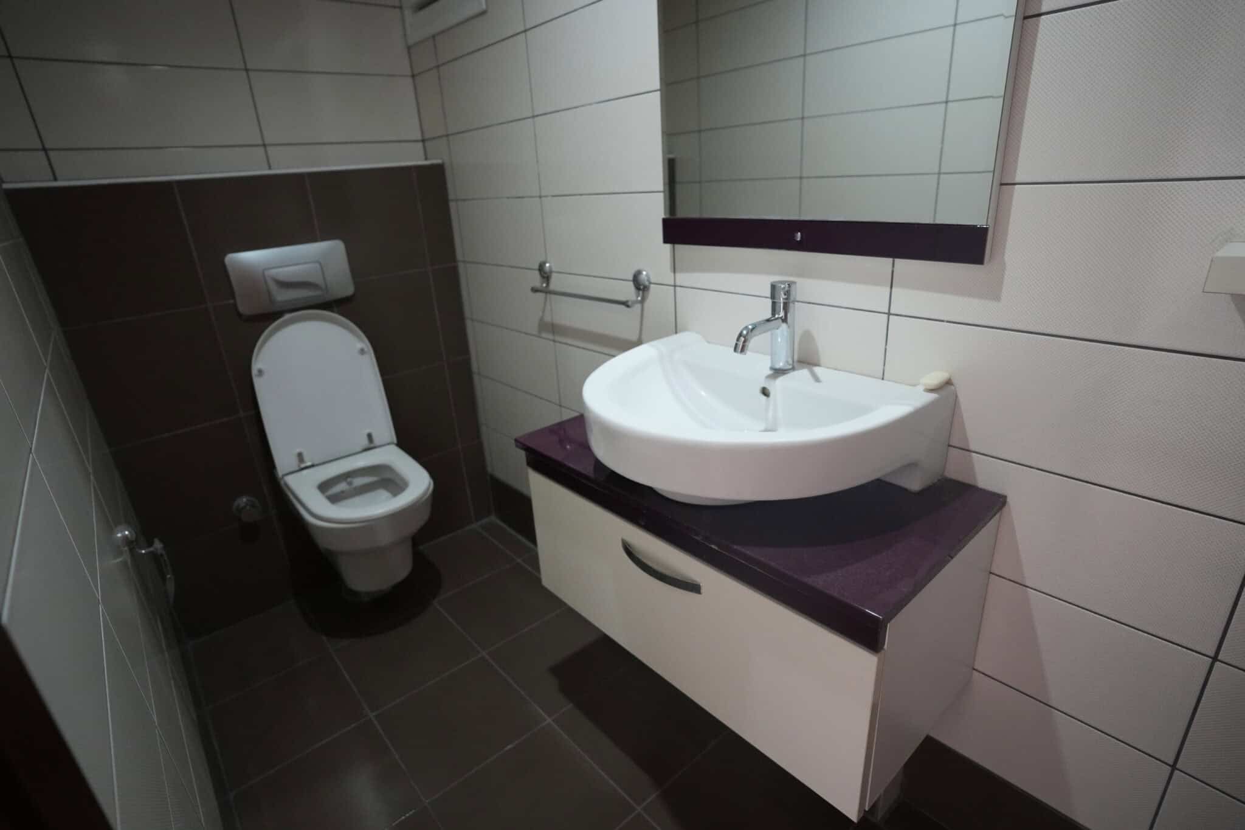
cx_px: 622
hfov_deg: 90.0
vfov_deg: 67.4
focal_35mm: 18
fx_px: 622
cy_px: 415
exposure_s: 1/160
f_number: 2.8
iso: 4000
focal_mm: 18
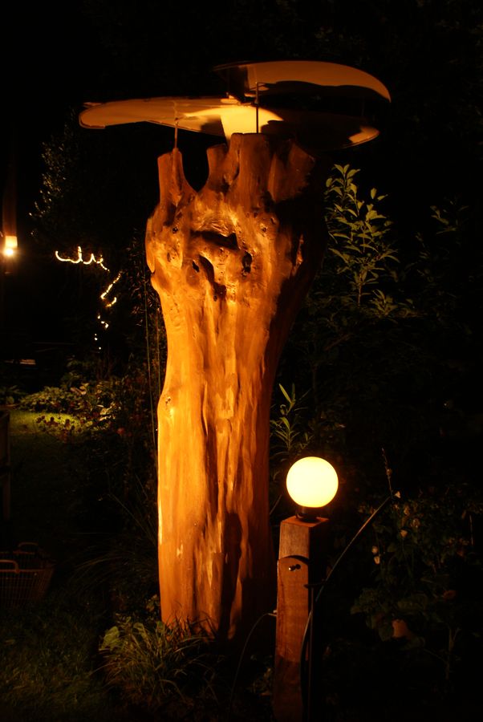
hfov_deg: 34.3
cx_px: 242
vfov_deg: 49.5
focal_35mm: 39
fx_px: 783
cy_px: 361
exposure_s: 1/5
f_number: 4.5
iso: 400
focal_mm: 26
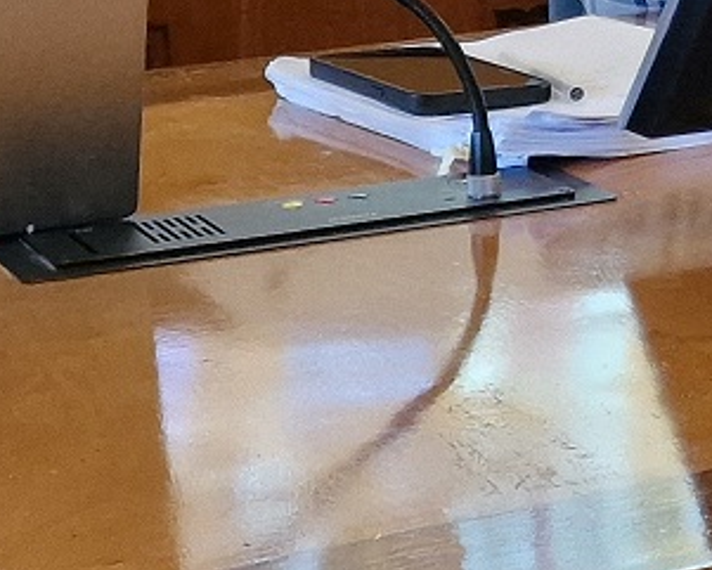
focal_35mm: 149
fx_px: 3141
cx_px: 1310
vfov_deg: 10.2
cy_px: -177
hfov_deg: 11.9
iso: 640
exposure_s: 1/100
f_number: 1.8
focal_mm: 6.4
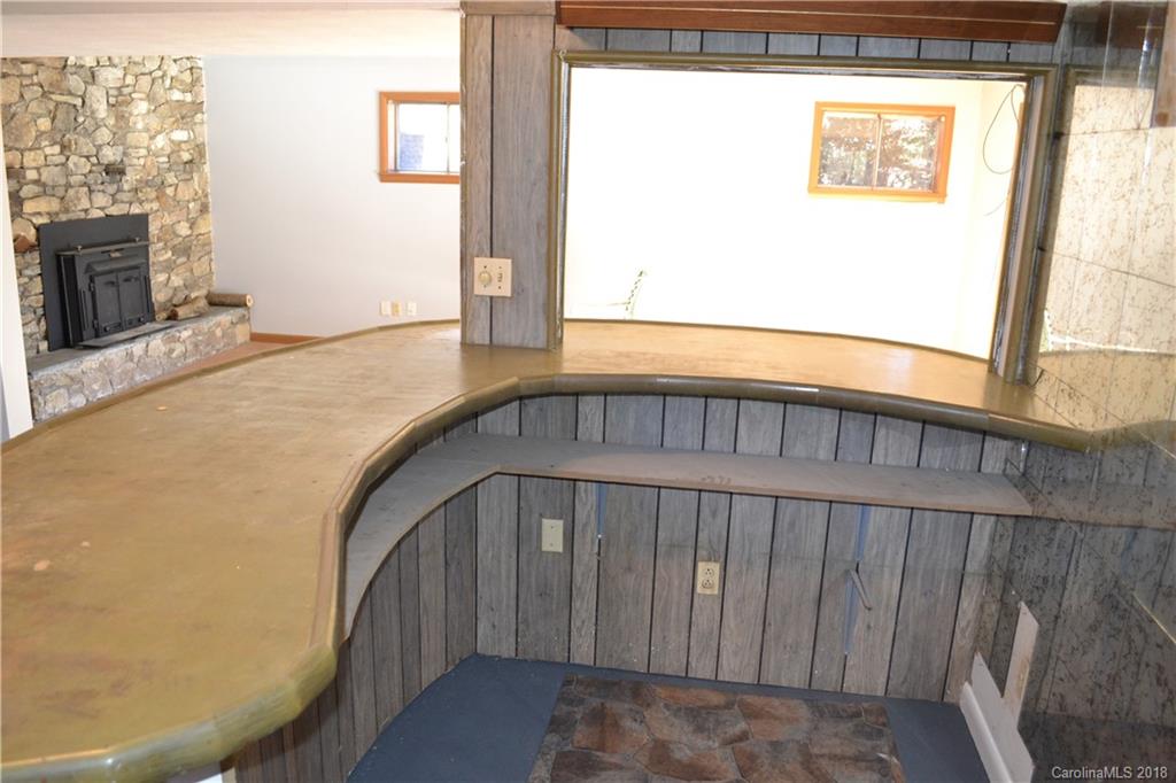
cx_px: 588
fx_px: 882
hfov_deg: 67.4
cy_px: 392
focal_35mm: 27
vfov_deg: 47.9
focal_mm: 18
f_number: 3.5
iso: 1100
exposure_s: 1/60
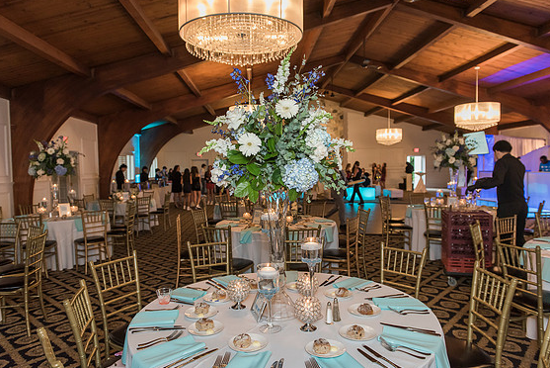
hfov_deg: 71.5
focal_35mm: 25
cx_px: 274
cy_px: 185
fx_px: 382
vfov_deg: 51.3
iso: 2000
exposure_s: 1/100
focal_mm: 24
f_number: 3.5
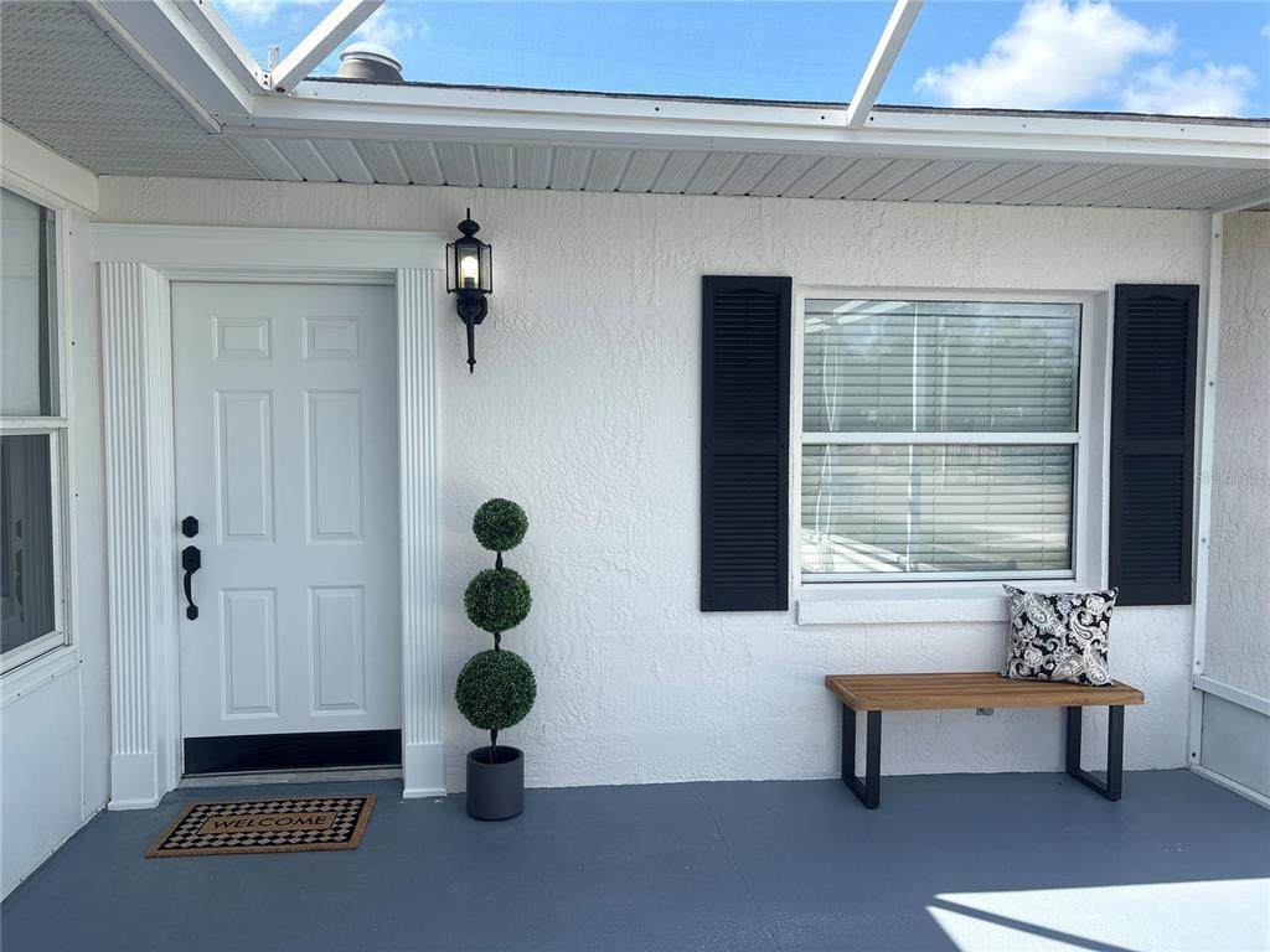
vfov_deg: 53.1
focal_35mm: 26
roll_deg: +0.6
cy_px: 476
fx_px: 954
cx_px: 635
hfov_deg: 67.3
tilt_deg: -3.5
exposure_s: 1/973
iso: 50
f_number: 1.6
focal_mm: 5.96
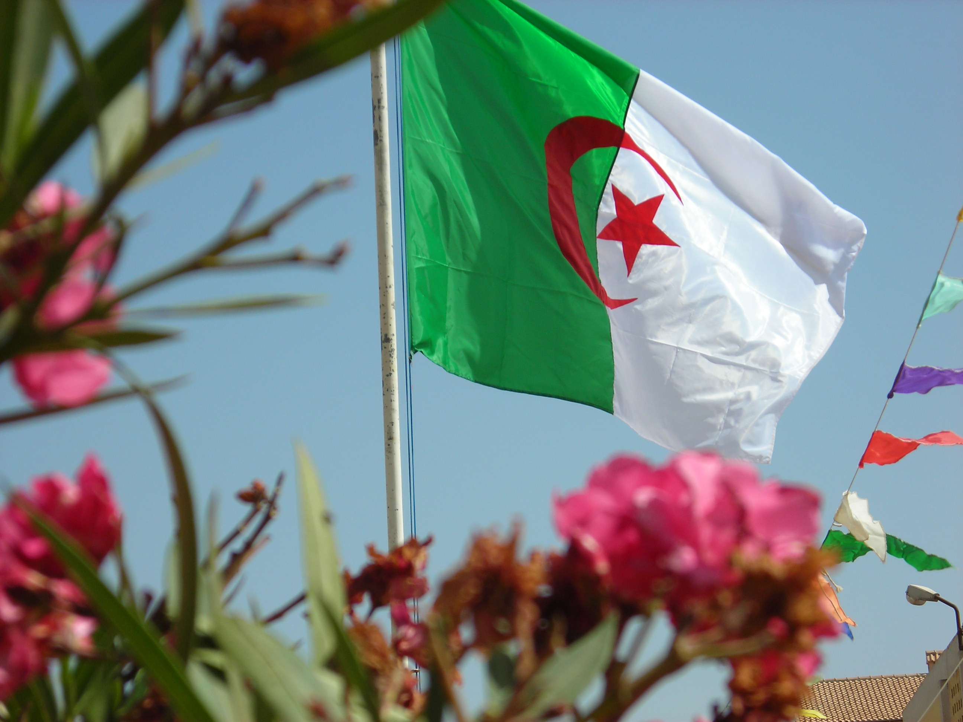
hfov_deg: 17.0
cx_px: 482
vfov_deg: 12.8
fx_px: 3227
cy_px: 361
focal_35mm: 116
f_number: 5.3
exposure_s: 1/363
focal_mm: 19.2
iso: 50
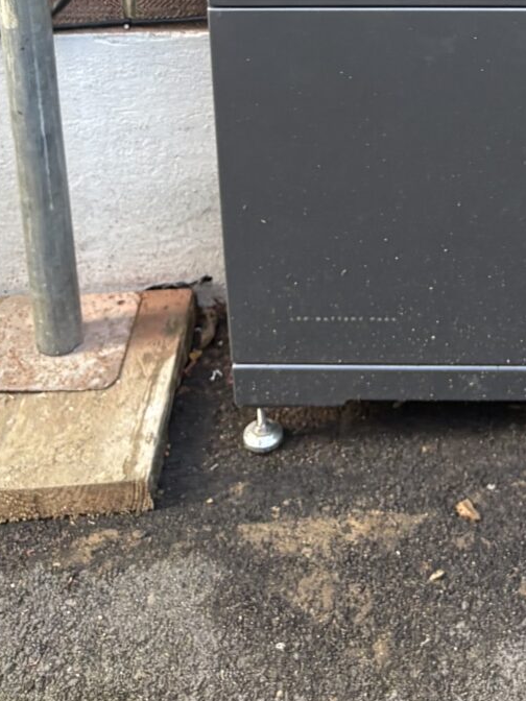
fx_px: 2006
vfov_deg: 17.4
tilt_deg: -20.2
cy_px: -411
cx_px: 570
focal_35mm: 99
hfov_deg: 14.6
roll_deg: +0.0
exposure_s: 1/122
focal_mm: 5.96
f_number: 1.6
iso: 80
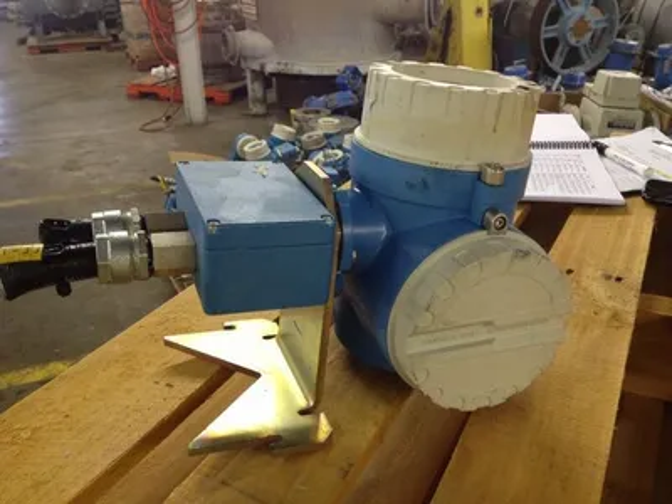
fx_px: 679
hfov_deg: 52.6
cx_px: 336
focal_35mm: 35
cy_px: 252
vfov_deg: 40.7
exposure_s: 1/20
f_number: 2.4
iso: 160
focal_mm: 4.28
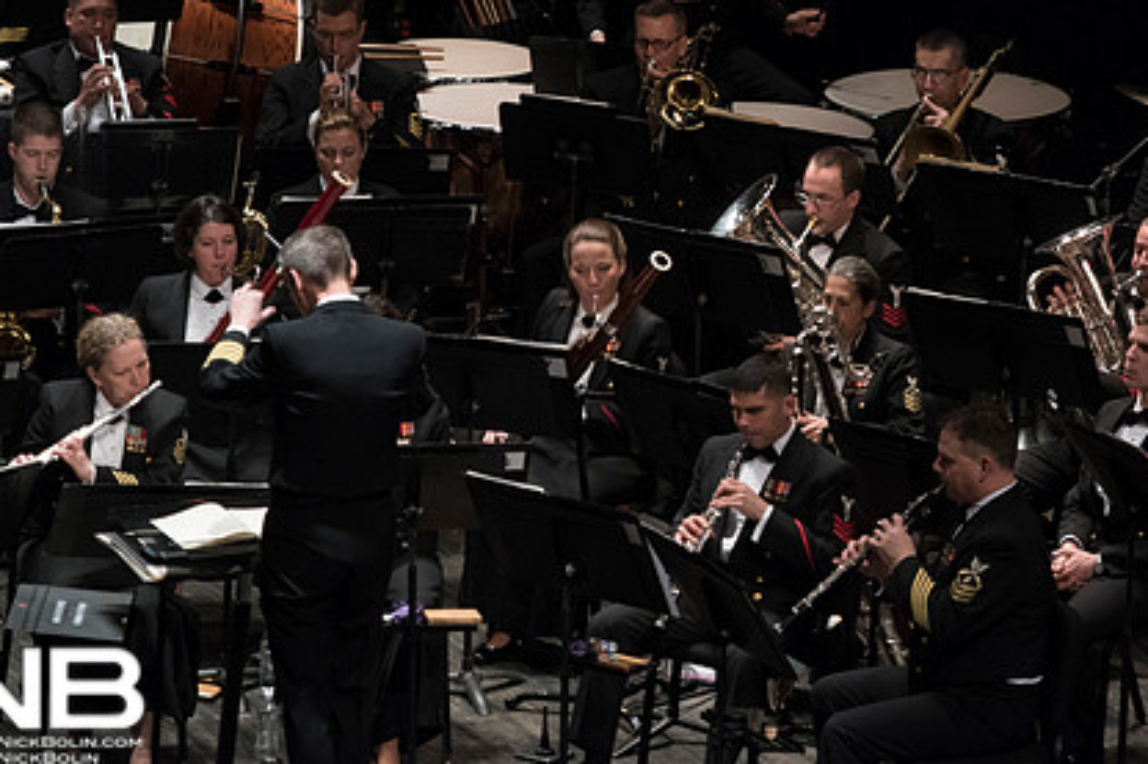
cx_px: 731
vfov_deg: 4.5
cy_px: 244
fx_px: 9786
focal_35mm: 307
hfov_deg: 6.7
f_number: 5.6
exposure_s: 1/500
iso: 4000
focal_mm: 220
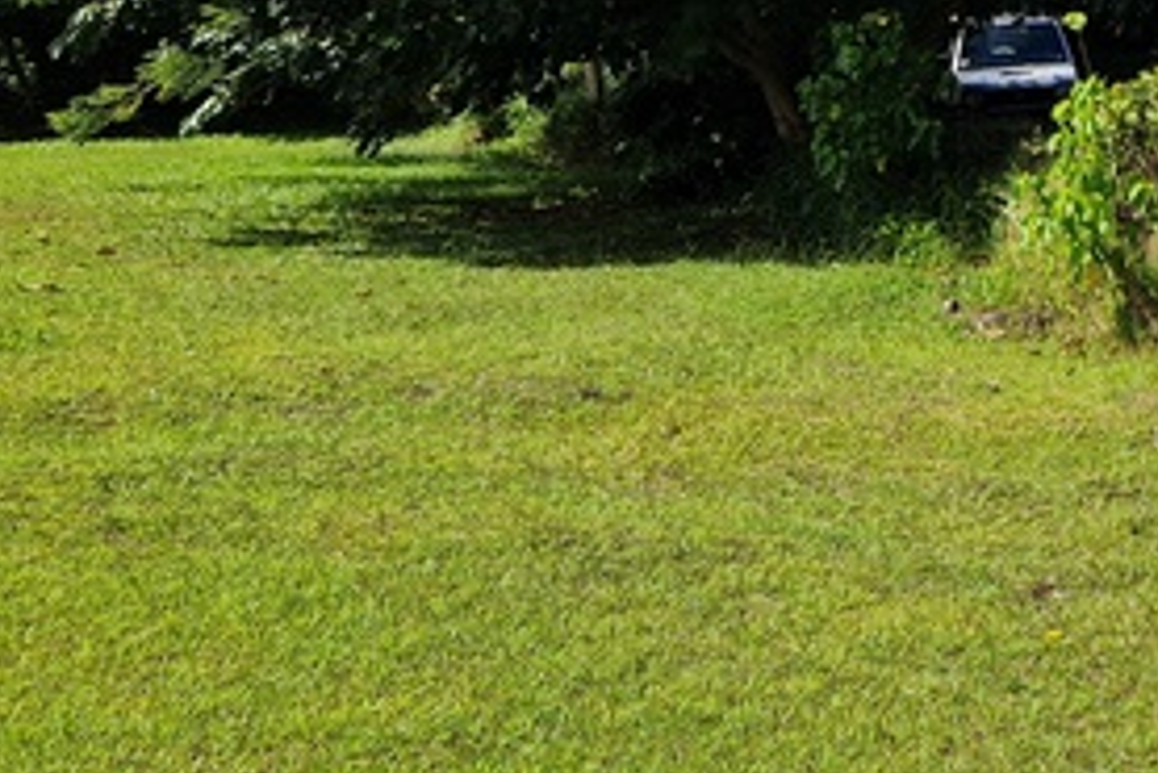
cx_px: 1388
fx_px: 2221
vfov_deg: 18.0
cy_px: -330
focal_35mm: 69
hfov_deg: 26.1
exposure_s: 1/2192
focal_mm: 5.4
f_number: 1.8
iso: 50
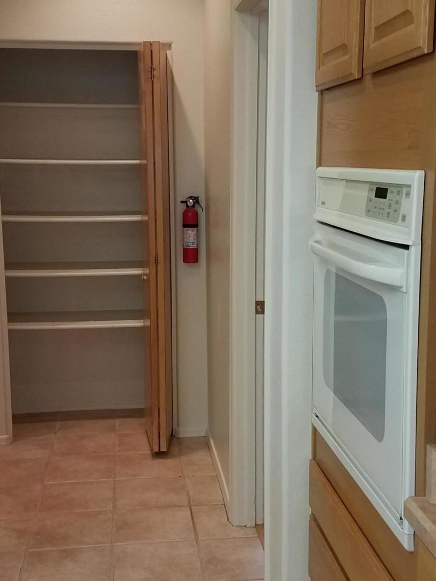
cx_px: 226
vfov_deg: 39.6
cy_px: 289
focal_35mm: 48
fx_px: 806
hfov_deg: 30.3
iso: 125
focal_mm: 4.2
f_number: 1.7
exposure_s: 1/60
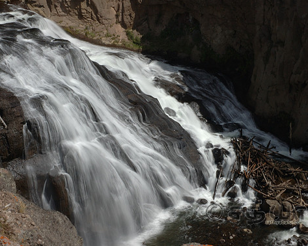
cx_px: 138
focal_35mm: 69
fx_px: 629
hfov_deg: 27.5
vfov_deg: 22.2
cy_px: 122
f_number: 29
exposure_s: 1/5
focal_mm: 40
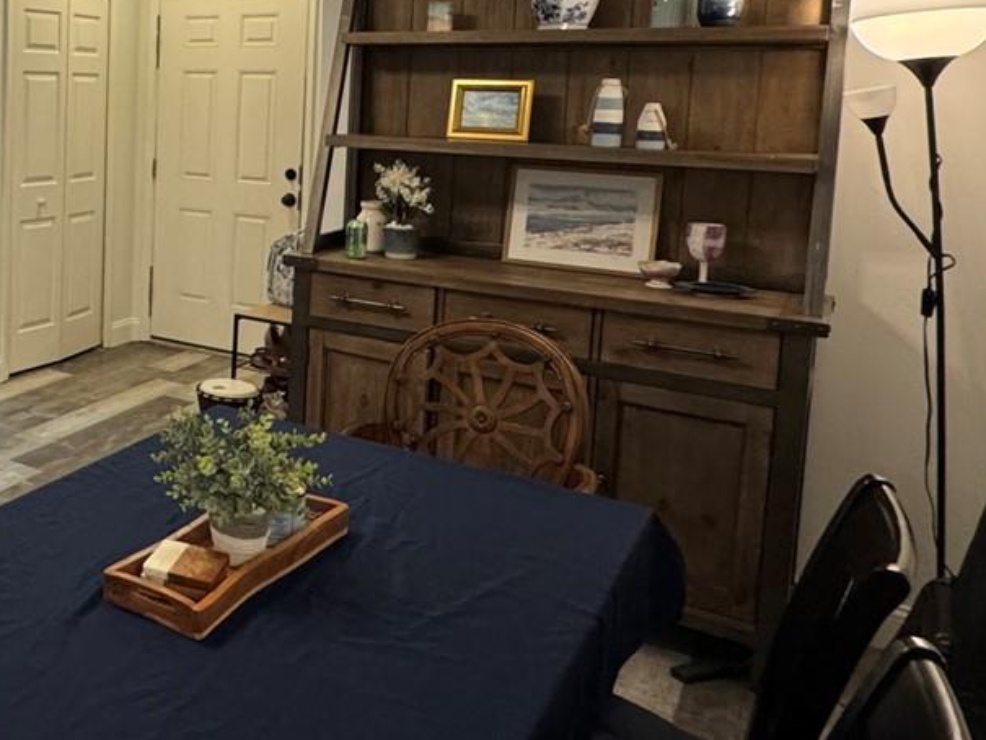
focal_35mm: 37
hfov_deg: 43.3
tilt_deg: -6.1
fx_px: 1054
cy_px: 184
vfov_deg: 37.7
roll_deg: -1.0
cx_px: 10
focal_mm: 2.22
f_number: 2.2
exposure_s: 1/60
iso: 320
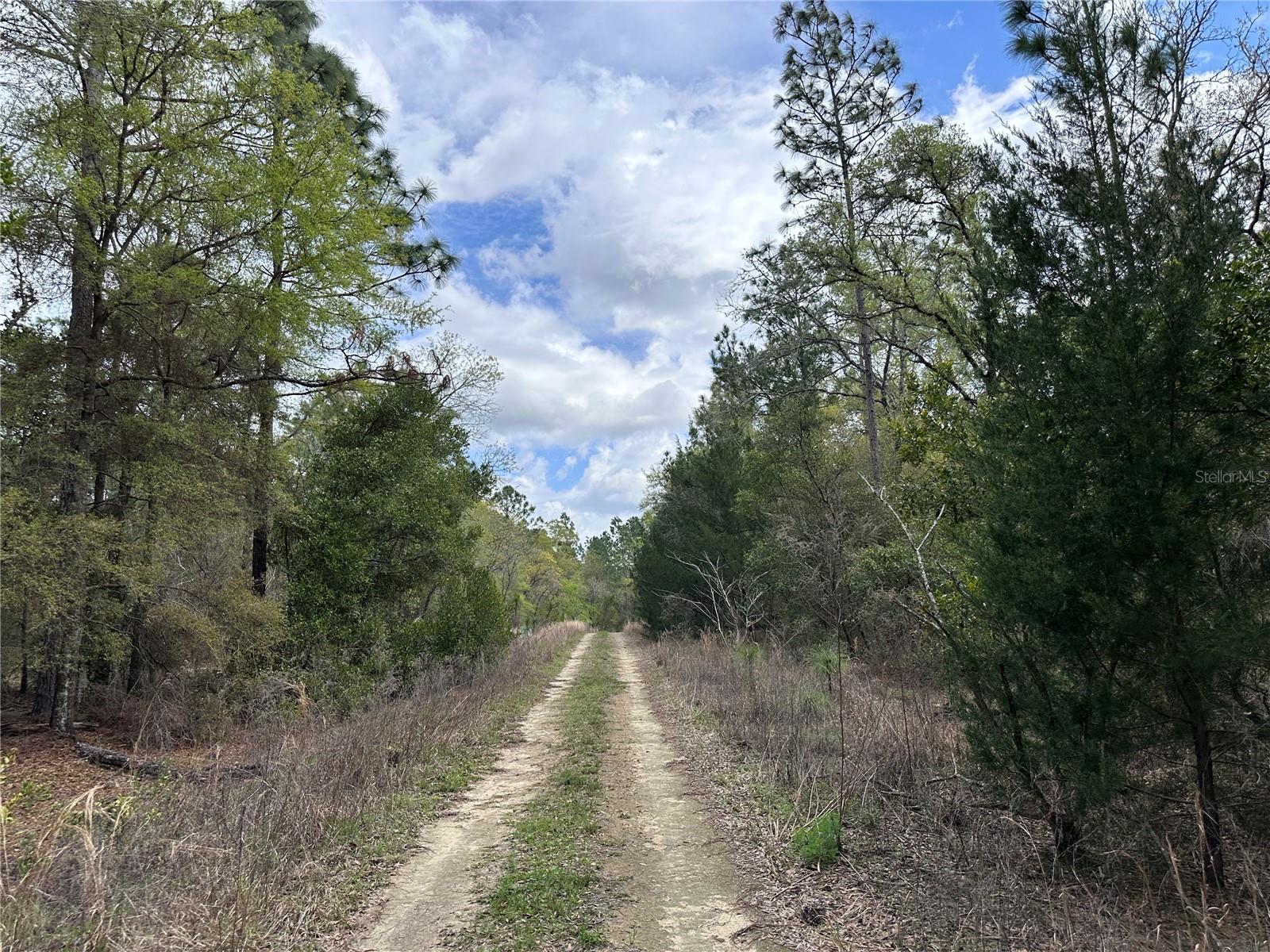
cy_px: 476
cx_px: 635
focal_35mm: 24
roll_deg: +1.6
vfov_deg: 56.8
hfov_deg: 71.6
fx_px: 881
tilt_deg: +9.3
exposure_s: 1/5000
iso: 80
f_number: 1.78
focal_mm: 6.86
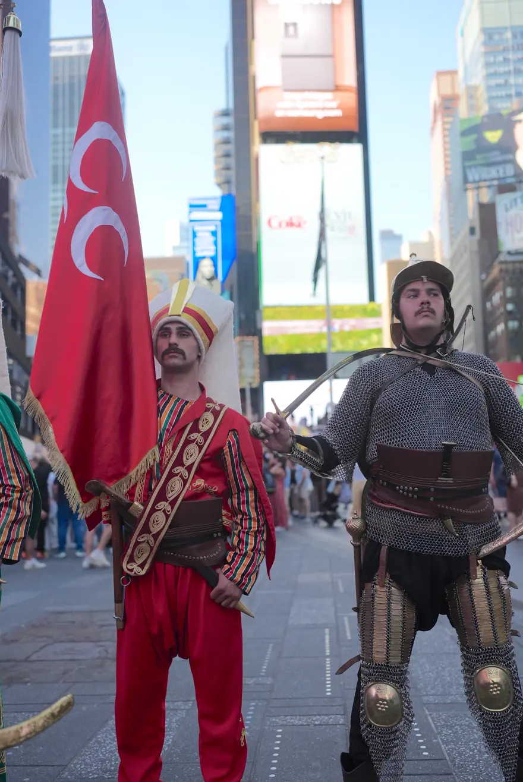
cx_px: 262
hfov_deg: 37.9
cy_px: 391
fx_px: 761
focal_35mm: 35
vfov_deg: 54.4
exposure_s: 1/2500
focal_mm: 35
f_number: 2
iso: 400
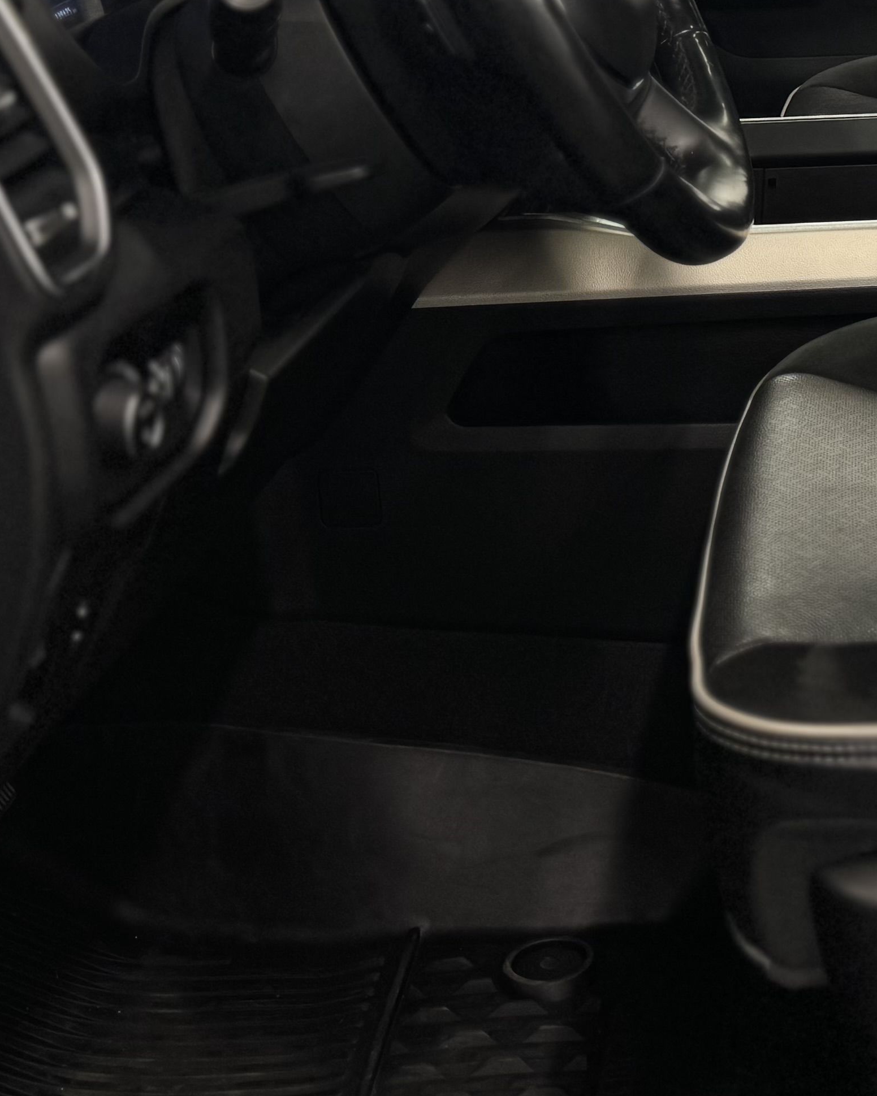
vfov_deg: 26.5
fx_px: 2239
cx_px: 848
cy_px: 93
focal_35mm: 69
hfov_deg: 21.5
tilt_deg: -12.4
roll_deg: +2.9
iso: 80
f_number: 1.78
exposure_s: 1/100
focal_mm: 6.76
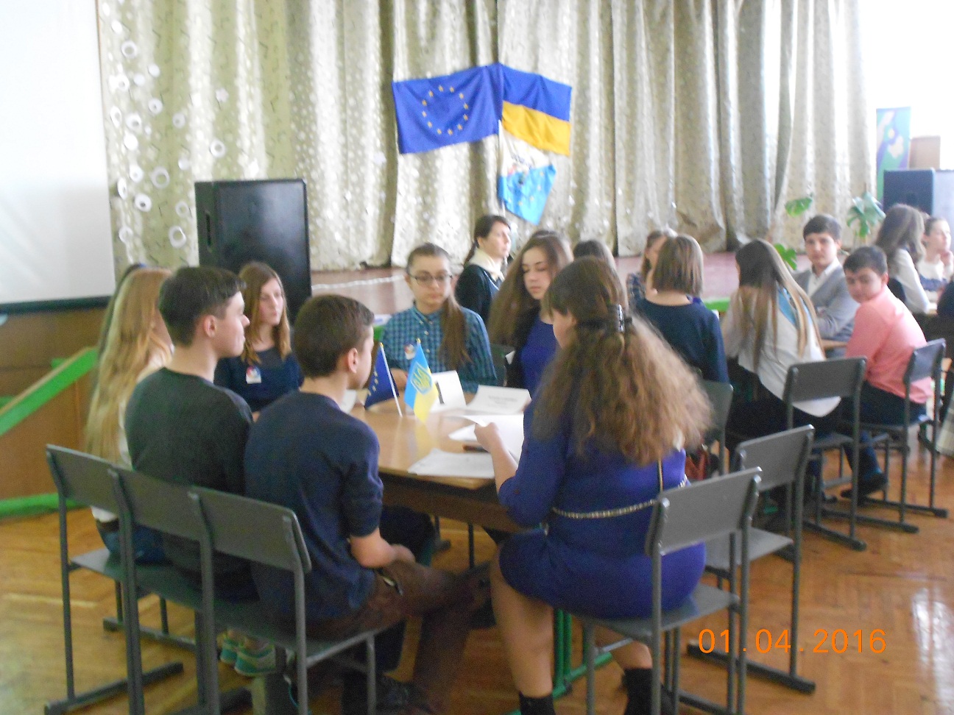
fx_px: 1185
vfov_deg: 33.6
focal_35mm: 43
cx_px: 477
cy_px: 358
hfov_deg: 43.9
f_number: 4.2
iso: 800
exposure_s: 1/10
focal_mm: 7.9
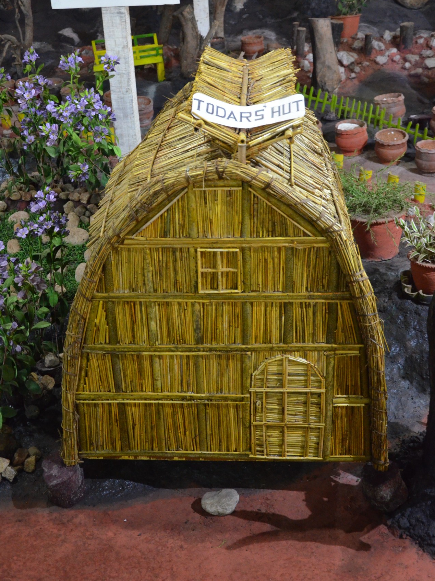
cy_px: 273
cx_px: 217
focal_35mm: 49
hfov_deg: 29.7
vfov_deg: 38.9
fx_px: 821
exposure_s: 1/20
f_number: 5
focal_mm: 30
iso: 3200
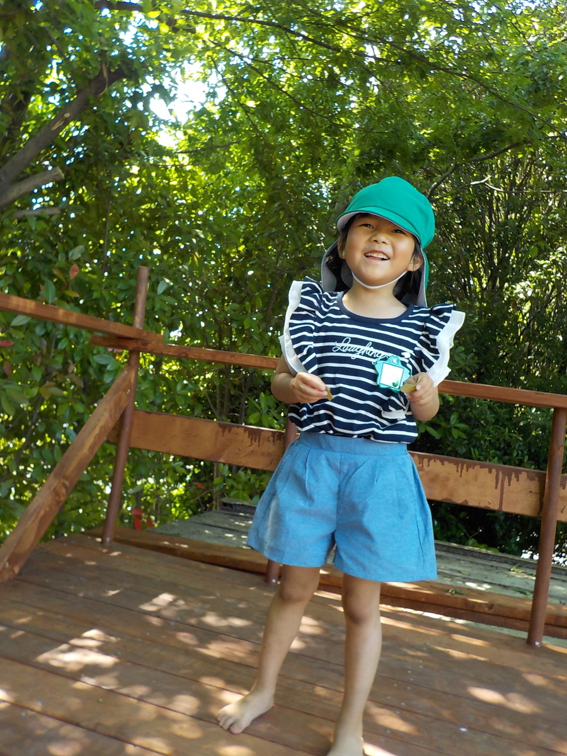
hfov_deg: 46.8
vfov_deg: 60.0
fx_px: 655
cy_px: 378
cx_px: 284
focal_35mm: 30
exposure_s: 1/50
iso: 125
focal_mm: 4.1
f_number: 3.3
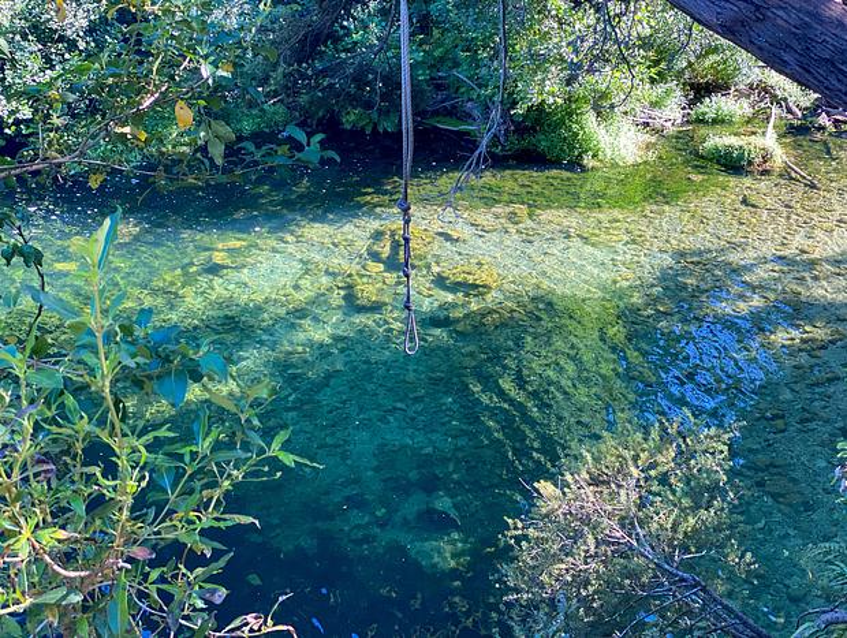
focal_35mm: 52
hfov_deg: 36.8
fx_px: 1274
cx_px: 424
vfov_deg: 28.1
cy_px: 319
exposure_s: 1/120
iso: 80
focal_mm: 6
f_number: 2
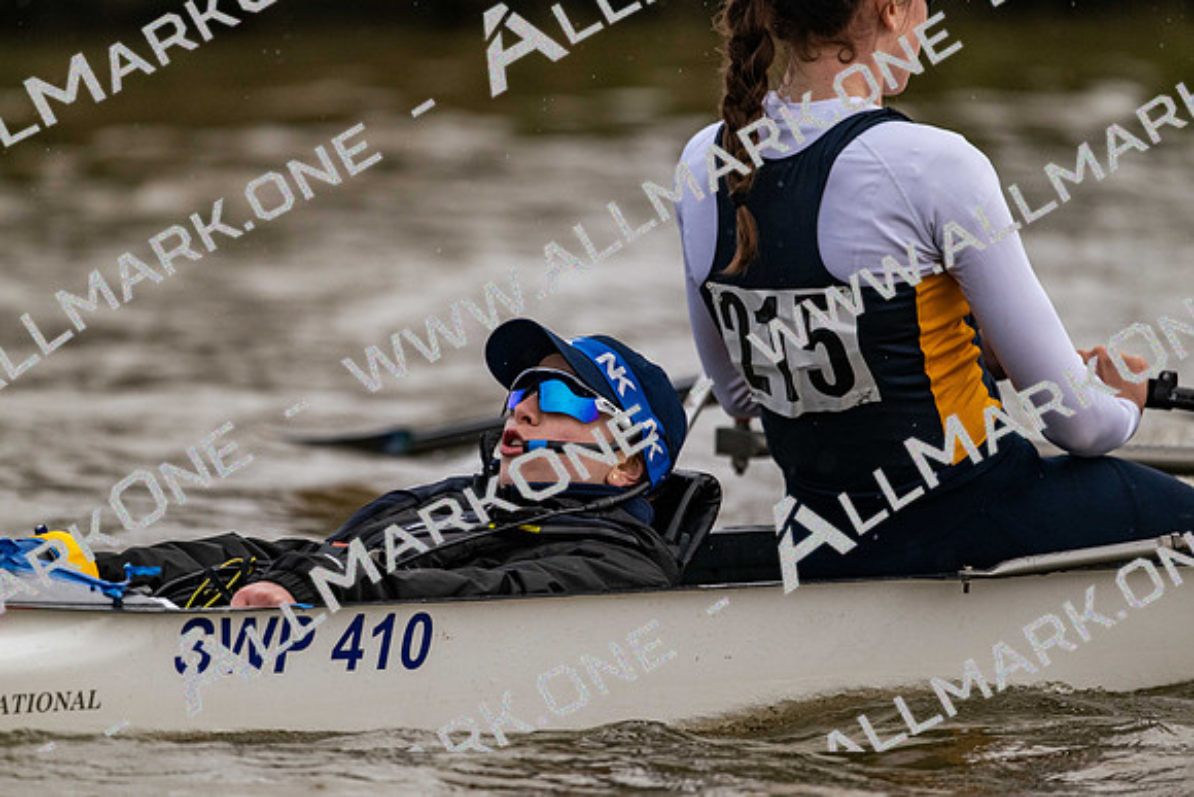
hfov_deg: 5.2
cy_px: 398
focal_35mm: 400
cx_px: 597
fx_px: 13269
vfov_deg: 3.4
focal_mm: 400
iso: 1800
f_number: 4.5
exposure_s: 1/1600
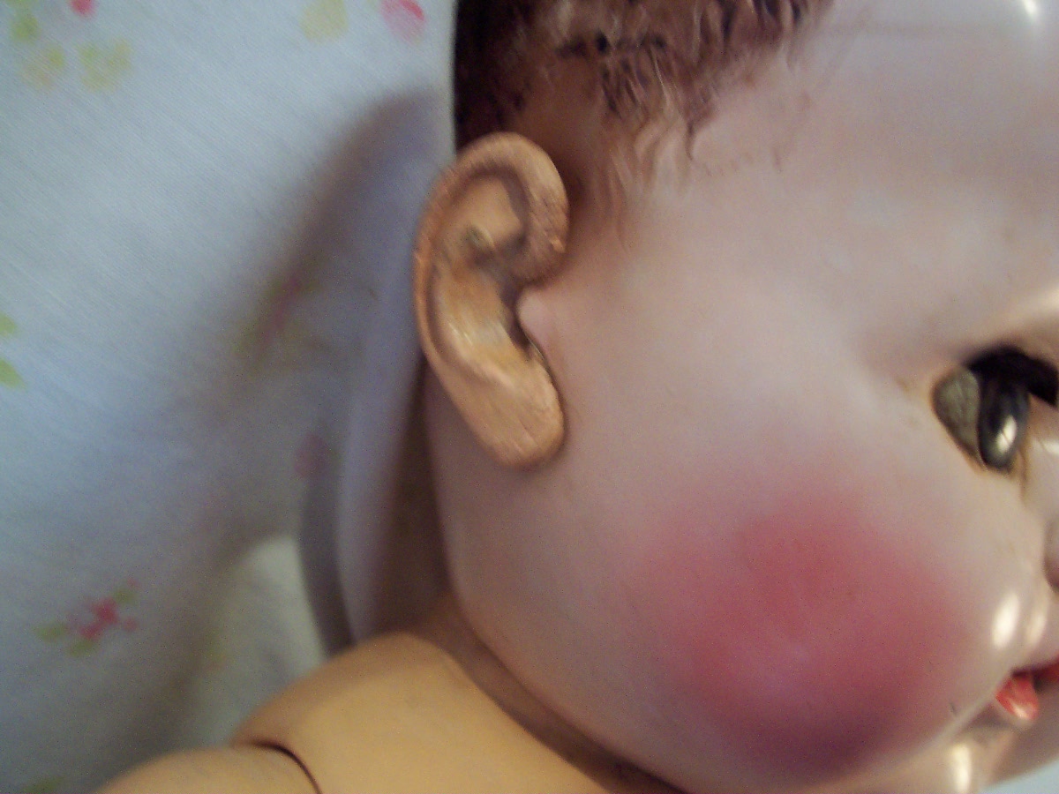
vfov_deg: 38.7
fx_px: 1132
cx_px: 530
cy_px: 397
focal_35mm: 37
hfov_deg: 50.1
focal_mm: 5.6
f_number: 2.8
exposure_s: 1/15
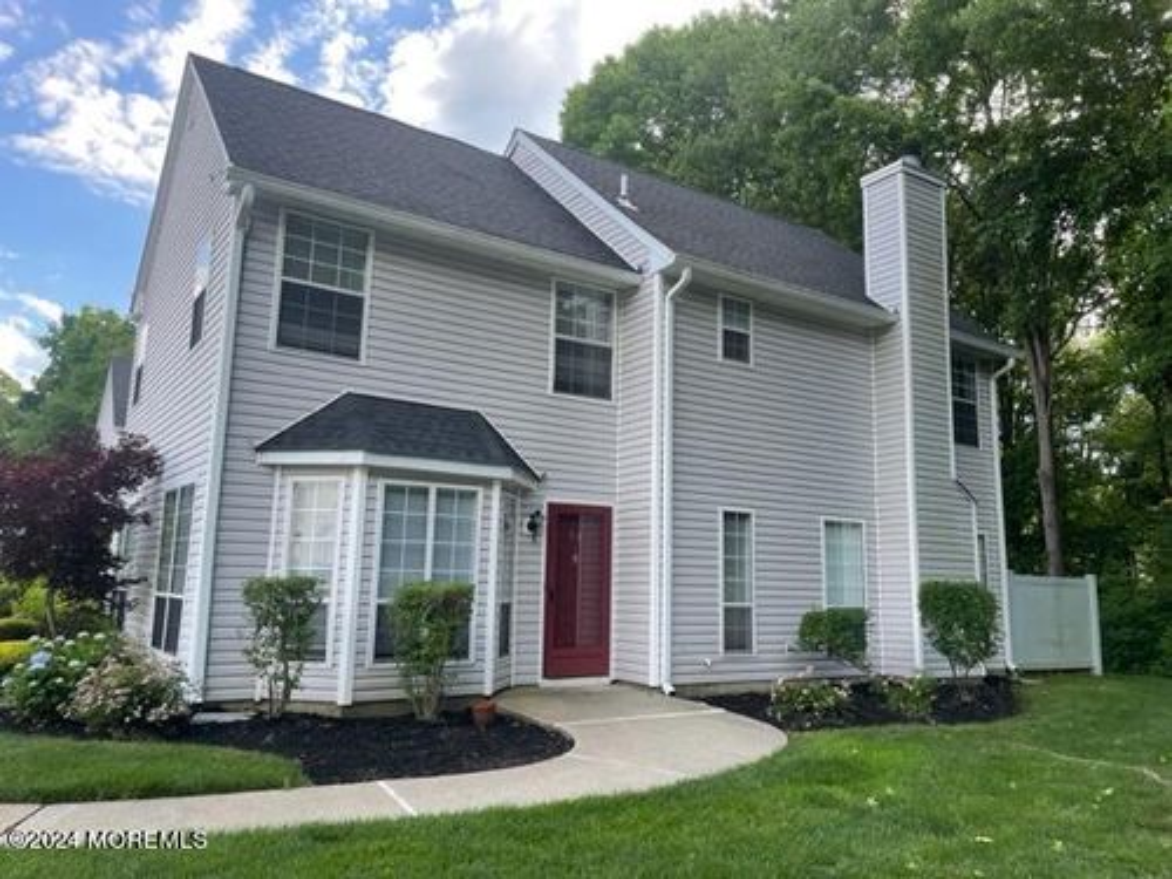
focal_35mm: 26
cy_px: 440
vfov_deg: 53.1
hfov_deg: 67.3
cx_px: 586
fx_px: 880
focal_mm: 4.2
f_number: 1.6
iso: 32
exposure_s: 1/374
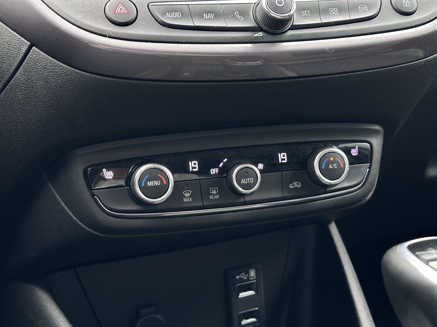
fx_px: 606
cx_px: 218
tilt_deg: -13.3
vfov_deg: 30.3
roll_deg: +0.9
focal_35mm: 48
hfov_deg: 39.7
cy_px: 164
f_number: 1.78
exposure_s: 1/60
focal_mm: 6.86
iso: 200
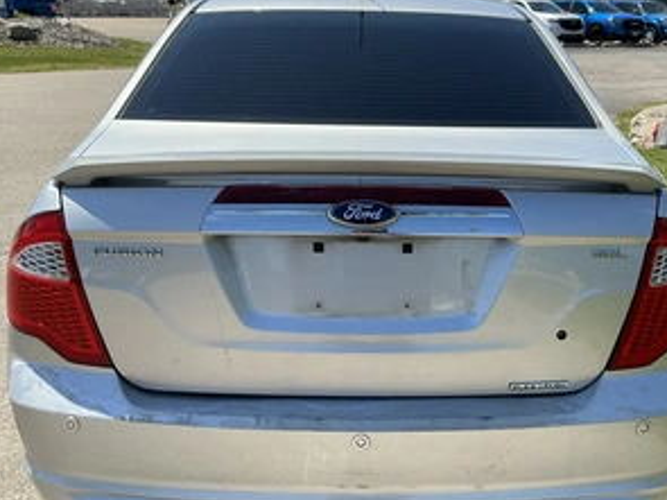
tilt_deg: -20.3
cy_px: 267
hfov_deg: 48.9
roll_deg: -2.0
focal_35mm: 38
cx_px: 380
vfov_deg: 37.7
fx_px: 732
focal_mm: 3
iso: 25
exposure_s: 1/1490
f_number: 1.8
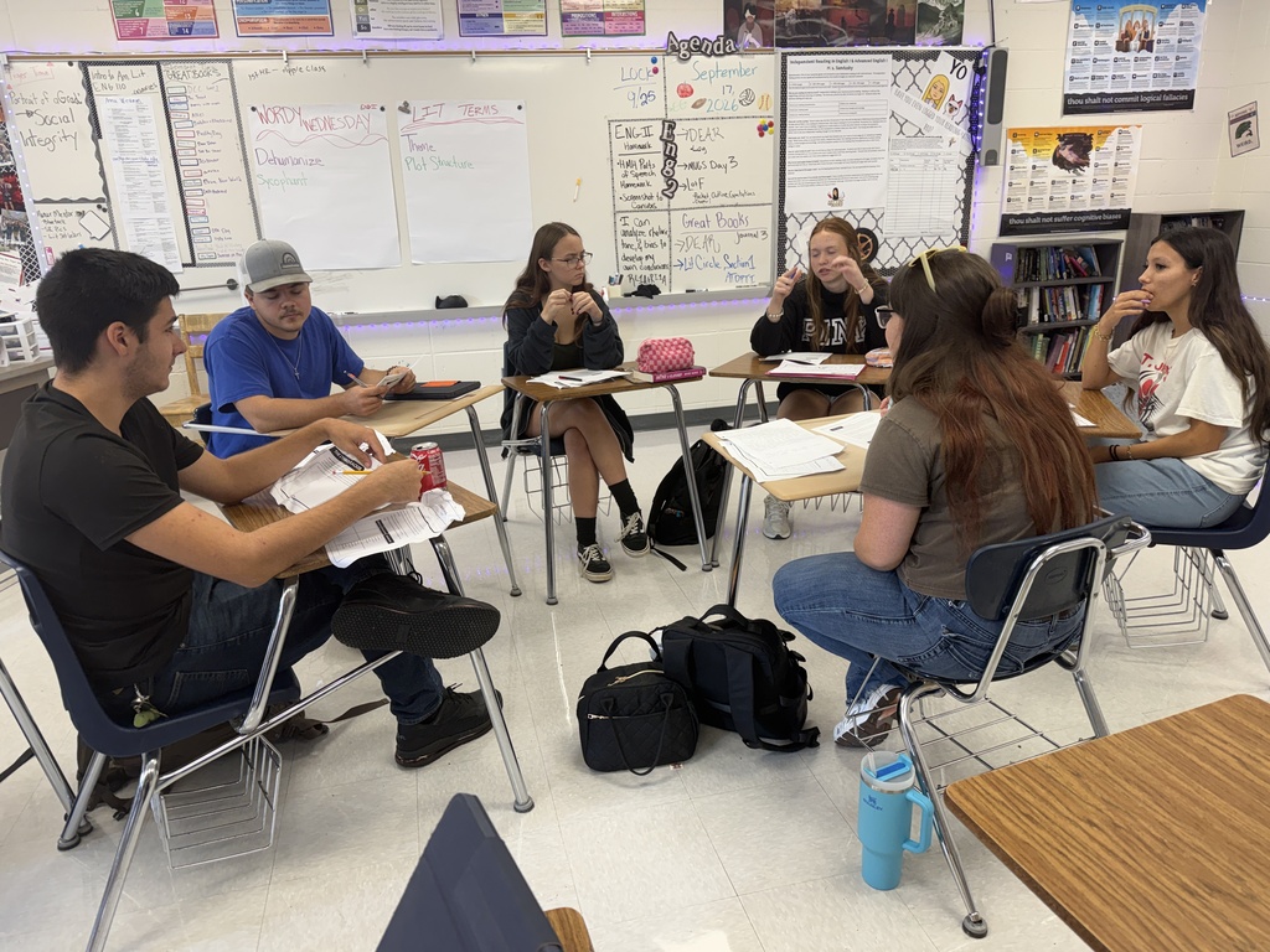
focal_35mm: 24
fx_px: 881
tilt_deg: -16.7
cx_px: 635
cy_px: 476
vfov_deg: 56.8
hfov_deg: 71.6
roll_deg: +2.4
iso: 100
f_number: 1.78
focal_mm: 6.76
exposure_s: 1/120
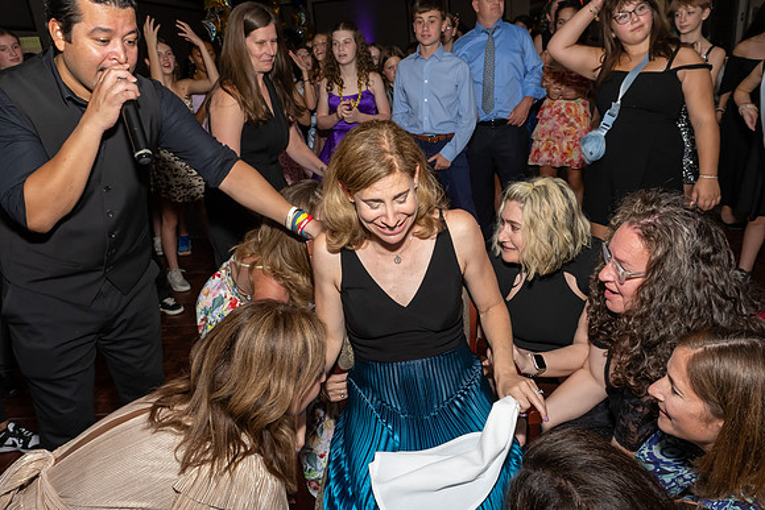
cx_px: 390
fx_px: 541
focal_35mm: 25
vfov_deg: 50.5
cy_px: 251
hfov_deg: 70.5
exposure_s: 1/250
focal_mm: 17
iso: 1000
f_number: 8
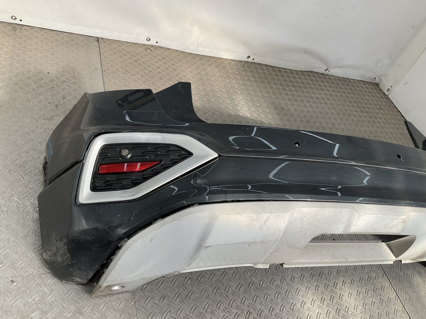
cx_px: 213
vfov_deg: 48.2
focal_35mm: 29
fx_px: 357
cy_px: 160
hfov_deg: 61.7
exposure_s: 1/435
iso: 16
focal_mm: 3
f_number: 1.8
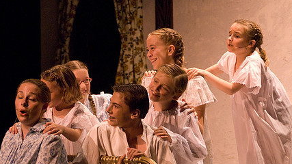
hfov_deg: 8.7
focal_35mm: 248
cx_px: 137
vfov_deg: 4.9
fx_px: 1920
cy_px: 96
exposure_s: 1/160
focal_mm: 116
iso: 1600
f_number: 2.8
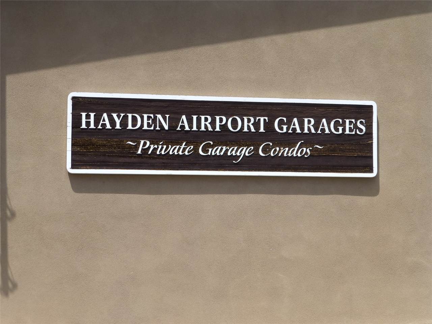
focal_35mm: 70
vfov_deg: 21.0
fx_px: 874
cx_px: 216
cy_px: 162
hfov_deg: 27.8
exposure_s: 1/500
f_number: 5
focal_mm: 12.5
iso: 100
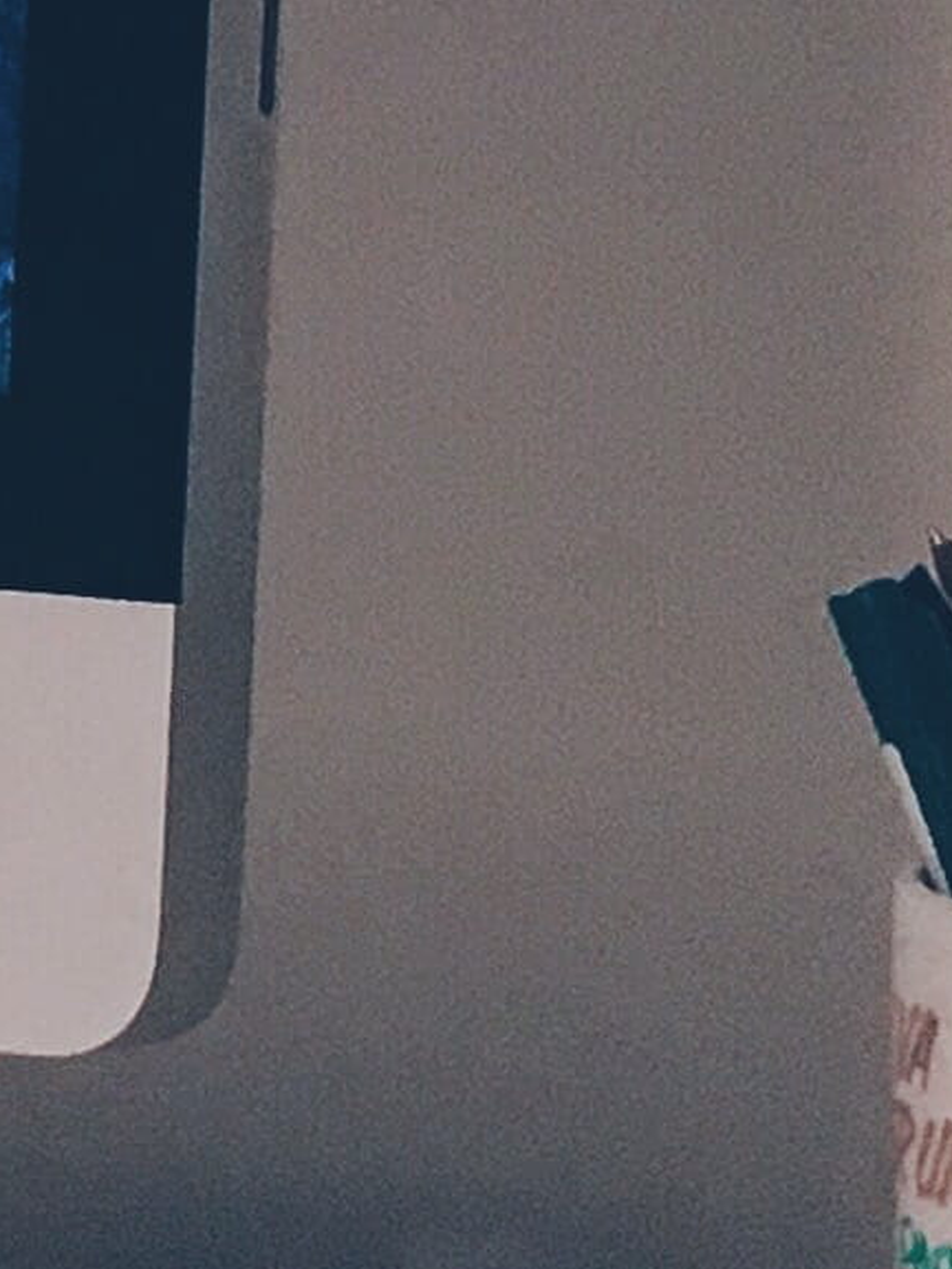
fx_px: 7444
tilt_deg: -5.0
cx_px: -1699
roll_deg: +1.0
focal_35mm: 203
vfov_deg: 9.7
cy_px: 245
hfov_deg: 6.7
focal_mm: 4.15
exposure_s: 1/33
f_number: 2.2
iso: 50
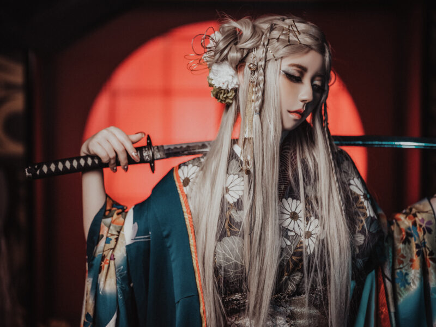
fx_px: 1096
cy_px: 164
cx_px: 218
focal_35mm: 87
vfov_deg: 17.0
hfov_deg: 22.5
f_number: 2
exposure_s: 1/125
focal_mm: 110
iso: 1250
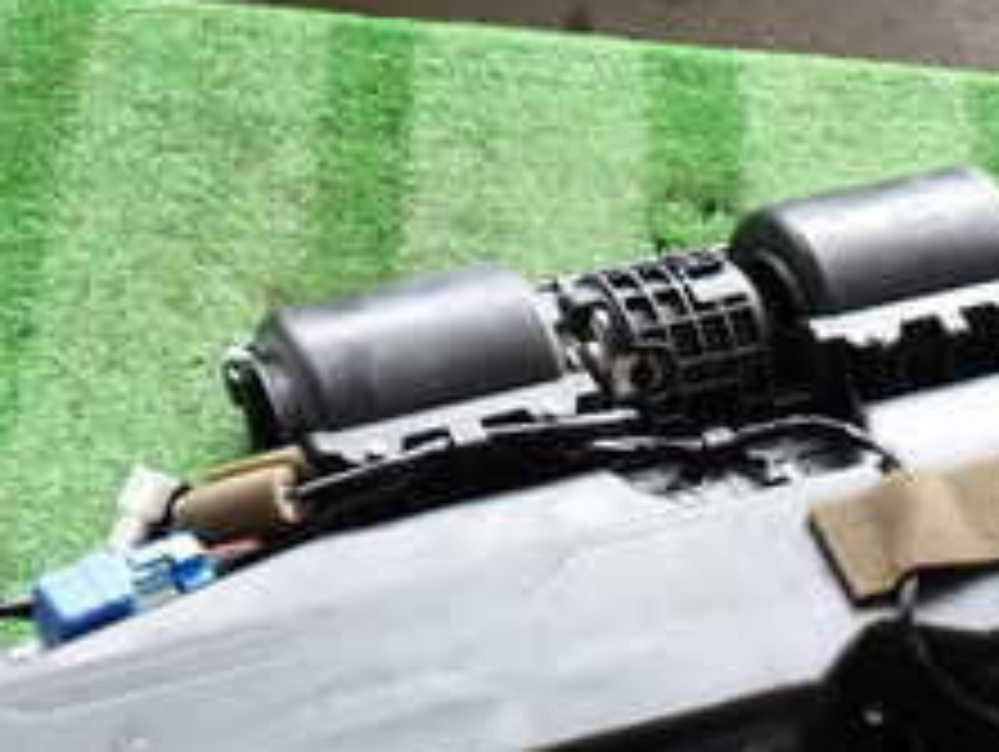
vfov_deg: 17.8
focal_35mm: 81
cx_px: 648
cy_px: 743
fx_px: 2340
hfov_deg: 24.0
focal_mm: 5.4
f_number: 2.3
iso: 100
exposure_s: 1/100
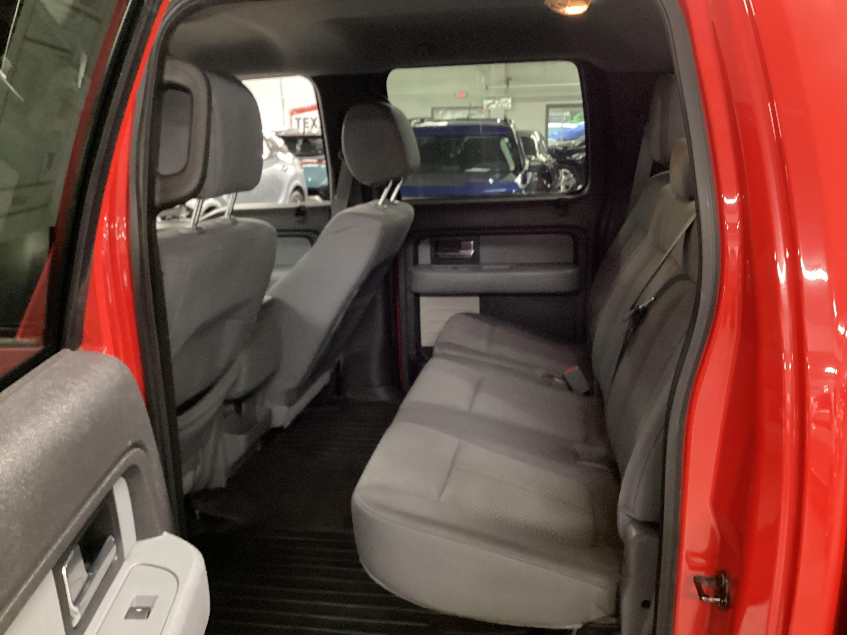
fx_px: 759
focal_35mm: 31
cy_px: 318
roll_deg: +0.5
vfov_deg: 45.4
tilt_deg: -15.5
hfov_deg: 58.4
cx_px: 424
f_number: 2.4
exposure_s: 1/17
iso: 640
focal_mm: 3.3
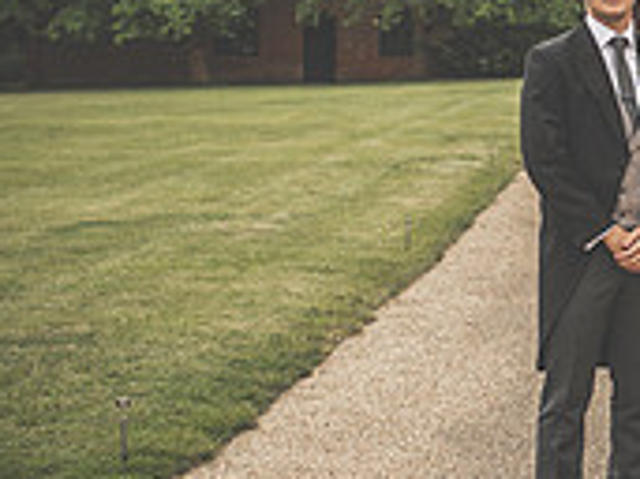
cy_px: 157
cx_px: 745
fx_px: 2143
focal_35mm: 116
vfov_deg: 12.7
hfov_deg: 16.4
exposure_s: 1/640
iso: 100
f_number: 2
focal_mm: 35
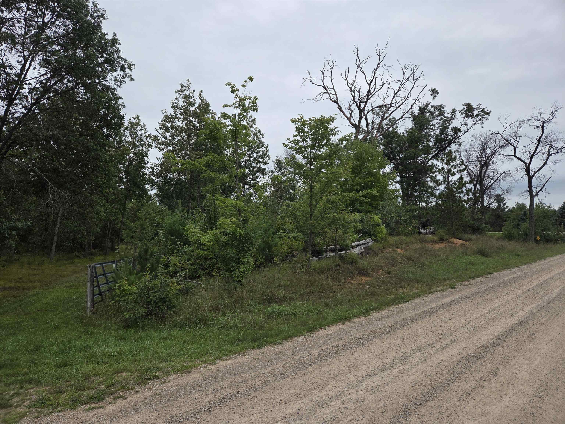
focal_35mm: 23
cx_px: 282
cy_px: 212
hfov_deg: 73.9
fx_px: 375
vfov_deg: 58.9
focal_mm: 5.4
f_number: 1.8
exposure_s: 1/715
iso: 80
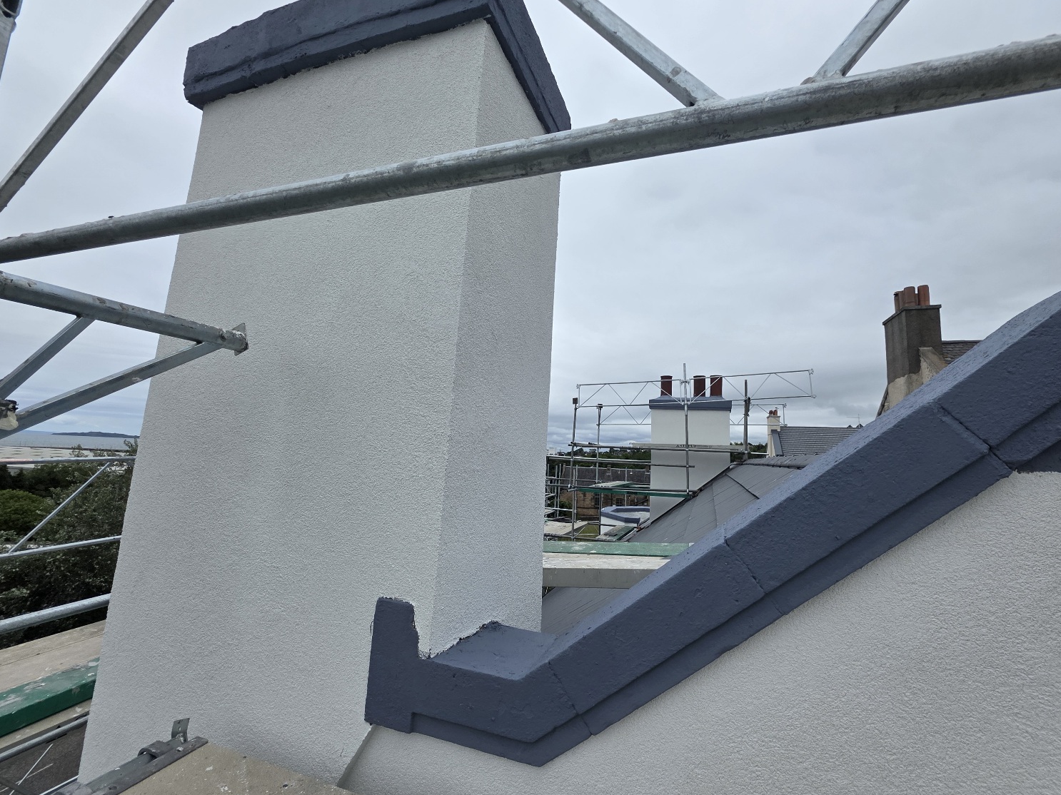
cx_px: 560
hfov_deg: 102.0
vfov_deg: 85.7
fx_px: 429
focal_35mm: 14
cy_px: 393
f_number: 1.9
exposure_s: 1/3333
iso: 40
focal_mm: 2.2
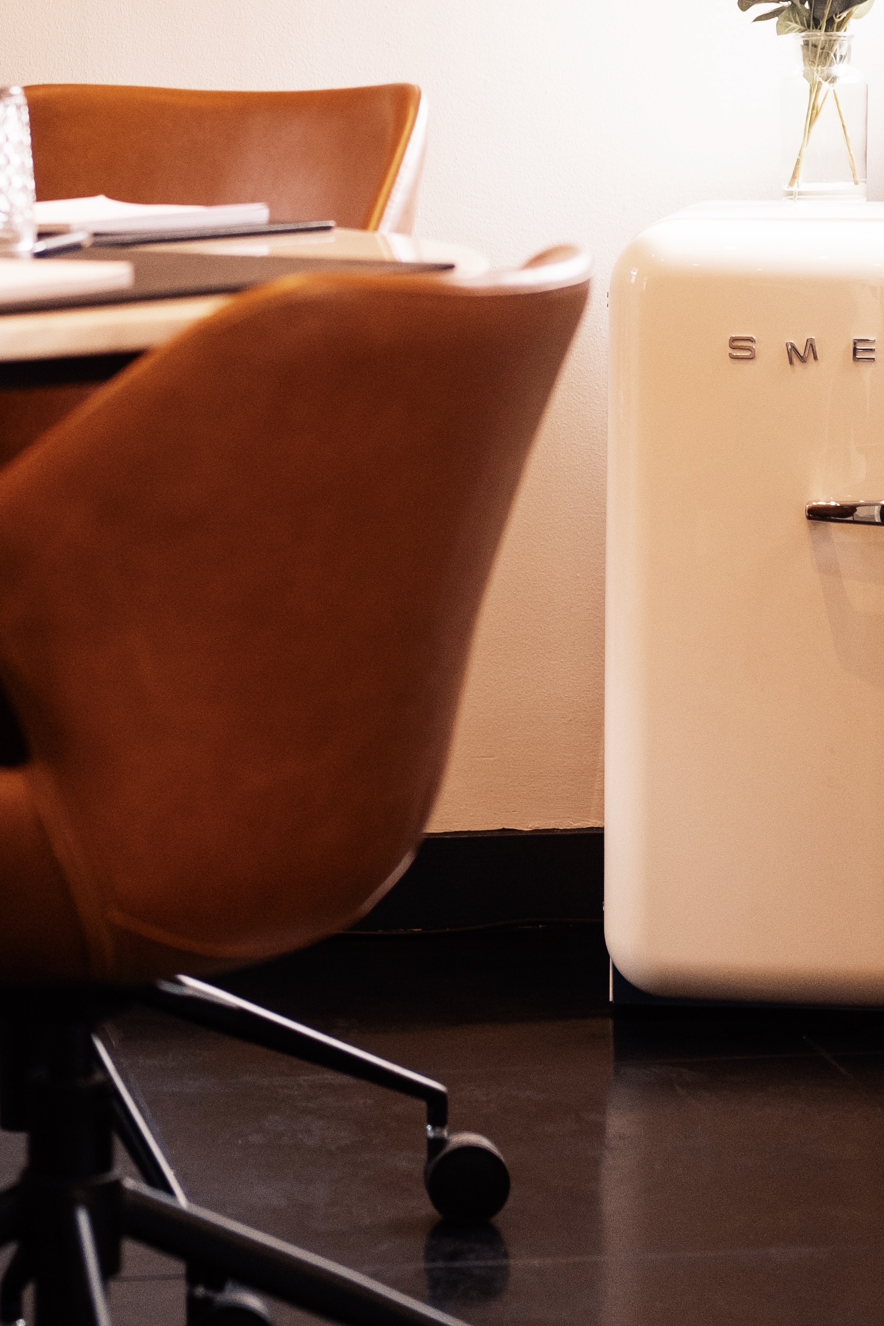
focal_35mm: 126
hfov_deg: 10.9
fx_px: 4641
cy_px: 378
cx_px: 304
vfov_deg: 16.2
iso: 800
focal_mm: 35
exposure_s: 1/250
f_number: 2
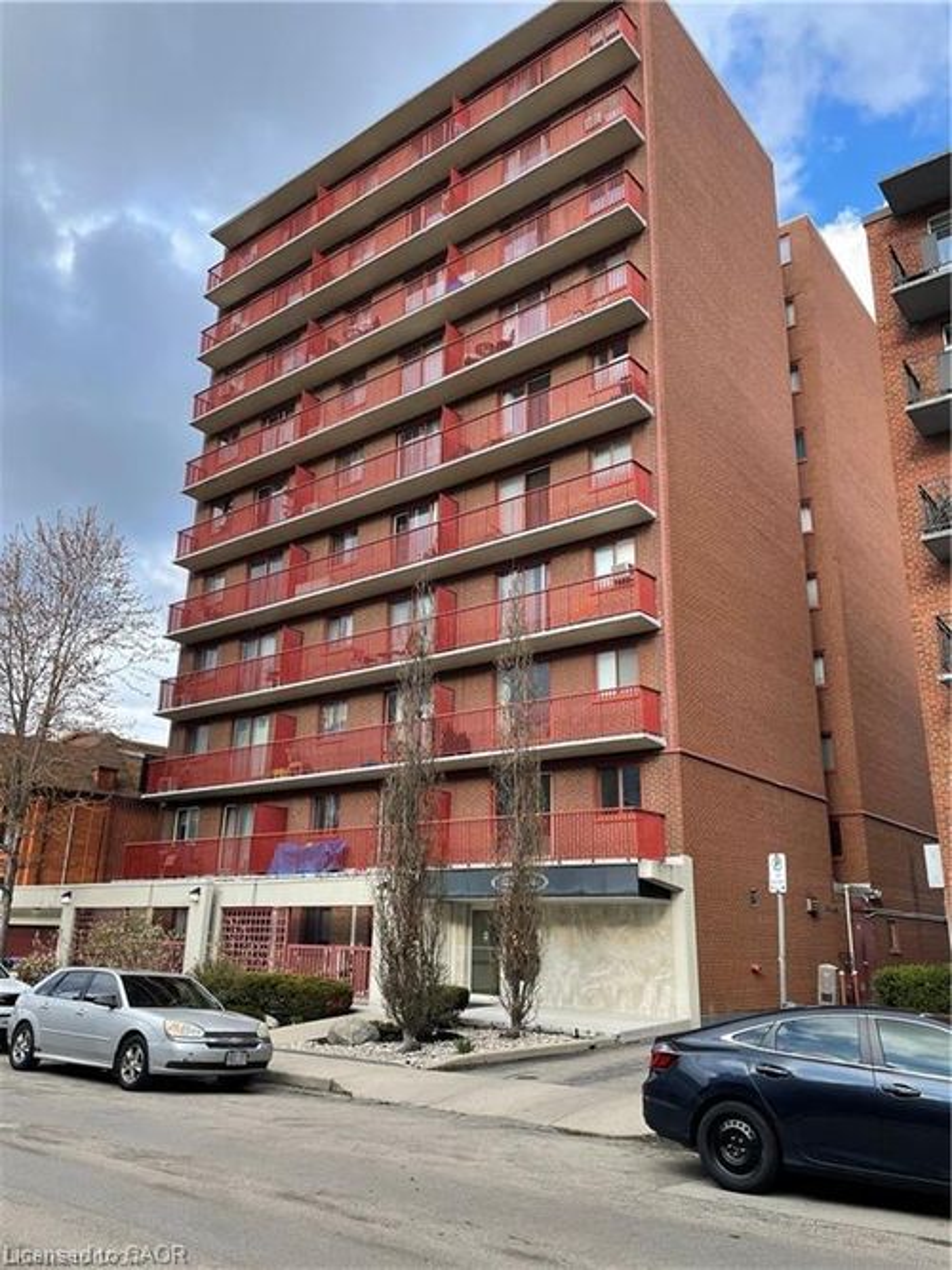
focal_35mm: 26
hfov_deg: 53.0
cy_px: 635
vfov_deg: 67.3
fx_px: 954
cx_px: 476
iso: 32
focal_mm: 4.2
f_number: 1.6
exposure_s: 1/593
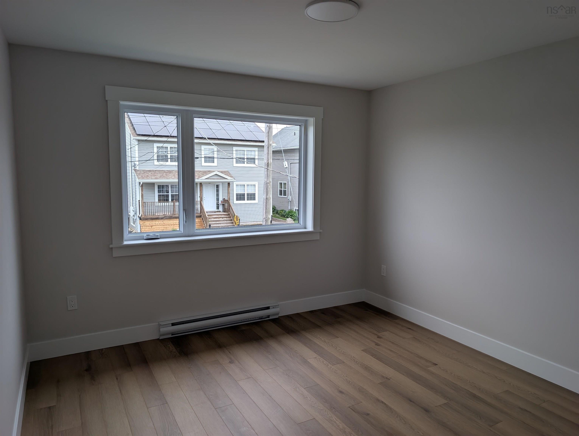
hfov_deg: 71.5
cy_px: 218
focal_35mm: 24
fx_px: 402
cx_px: 290
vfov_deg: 56.9
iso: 19
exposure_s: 1/79.7
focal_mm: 6.9
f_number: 1.68
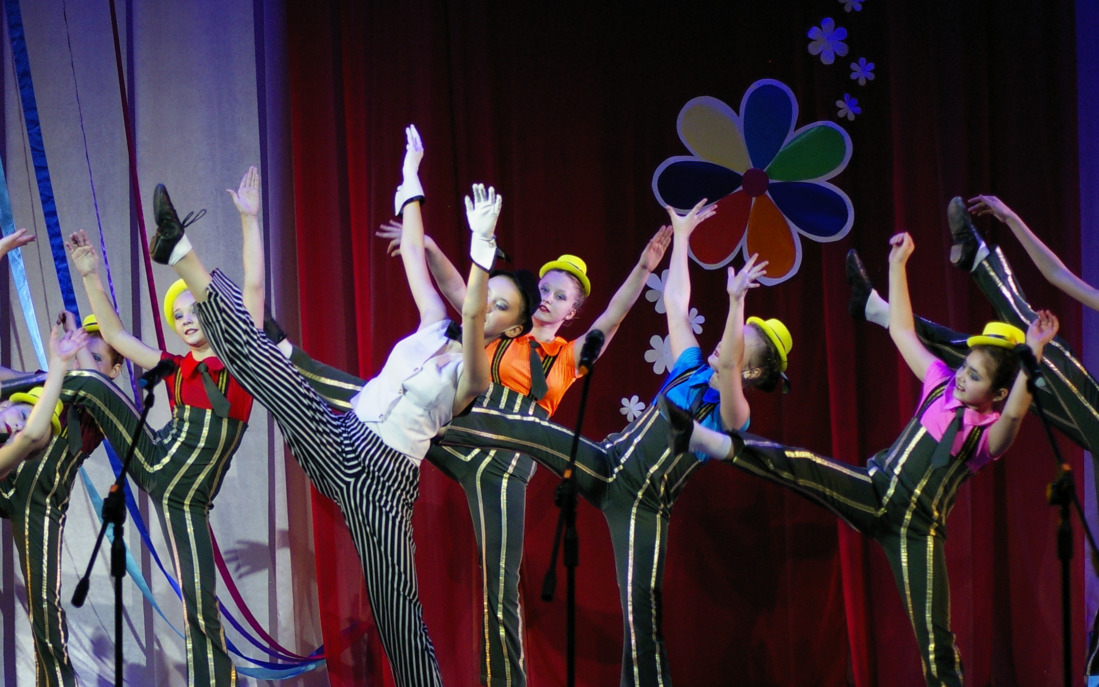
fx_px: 5512
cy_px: 448
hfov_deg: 11.4
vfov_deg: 7.1
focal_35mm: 184
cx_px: 391
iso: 800
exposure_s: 1/500
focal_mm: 90
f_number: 4
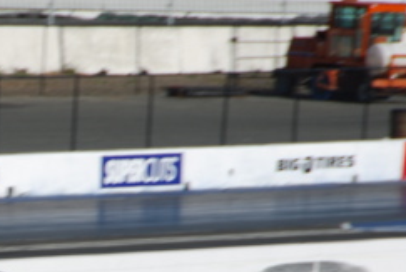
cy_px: 325
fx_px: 8903
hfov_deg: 2.6
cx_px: -104
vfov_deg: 1.8
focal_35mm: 788
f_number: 10
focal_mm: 200
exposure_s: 1/250
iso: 100
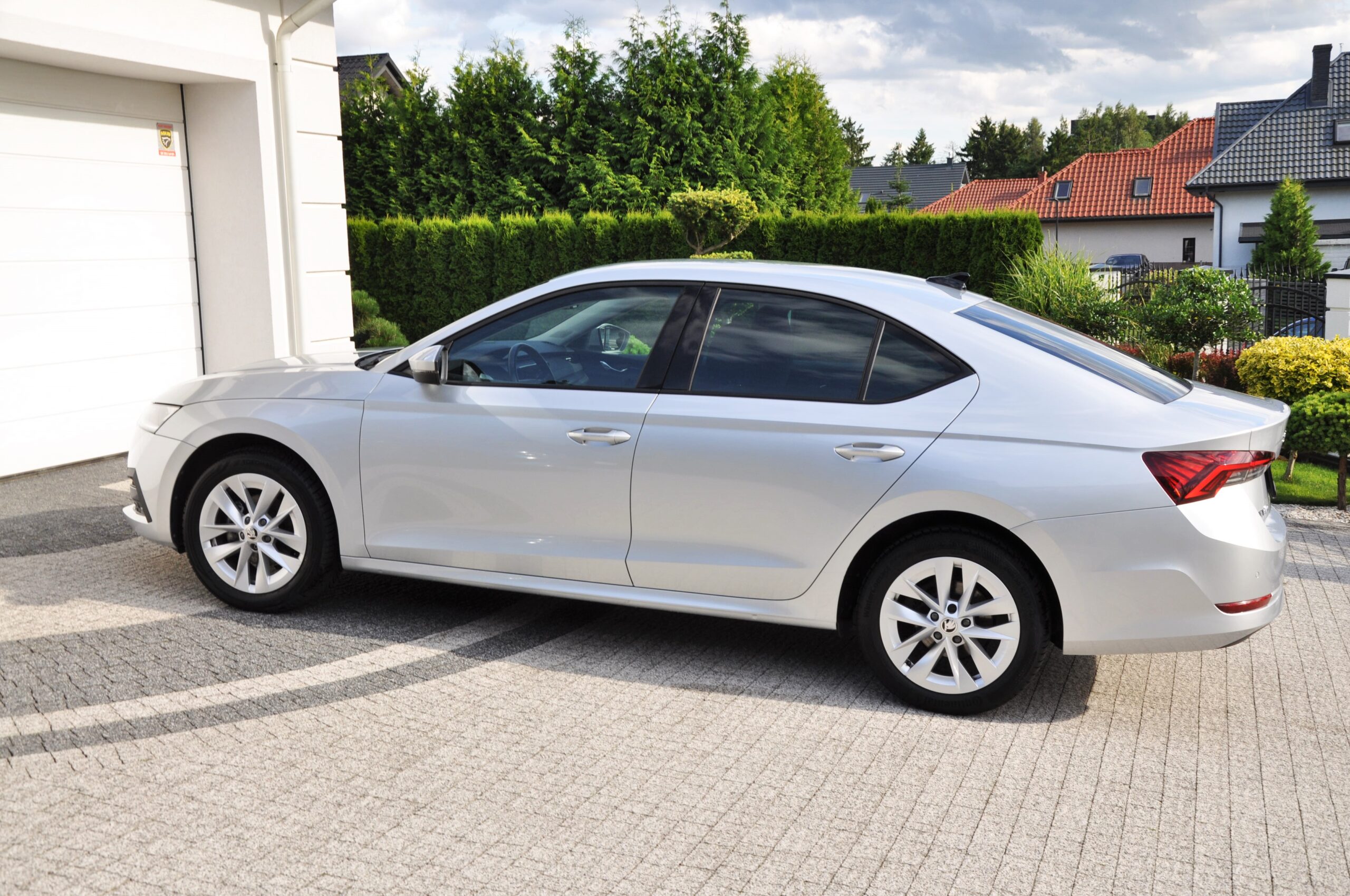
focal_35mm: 42
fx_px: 1573
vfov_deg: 31.8
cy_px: 448
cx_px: 675
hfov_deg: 46.5
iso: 250
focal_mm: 28
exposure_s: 1/320
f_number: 9
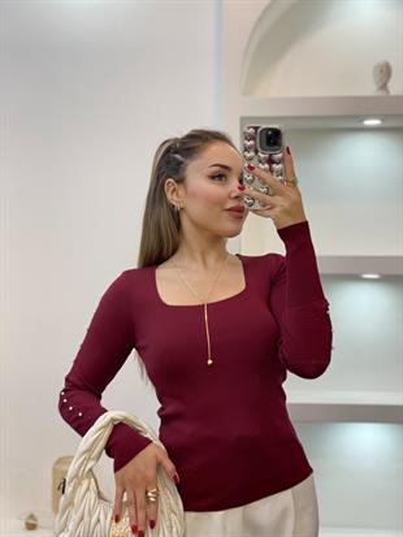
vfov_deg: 36.8
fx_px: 807
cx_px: 202
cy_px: 268
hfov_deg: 28.0
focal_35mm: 52
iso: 80
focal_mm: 6
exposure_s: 1/100
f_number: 2
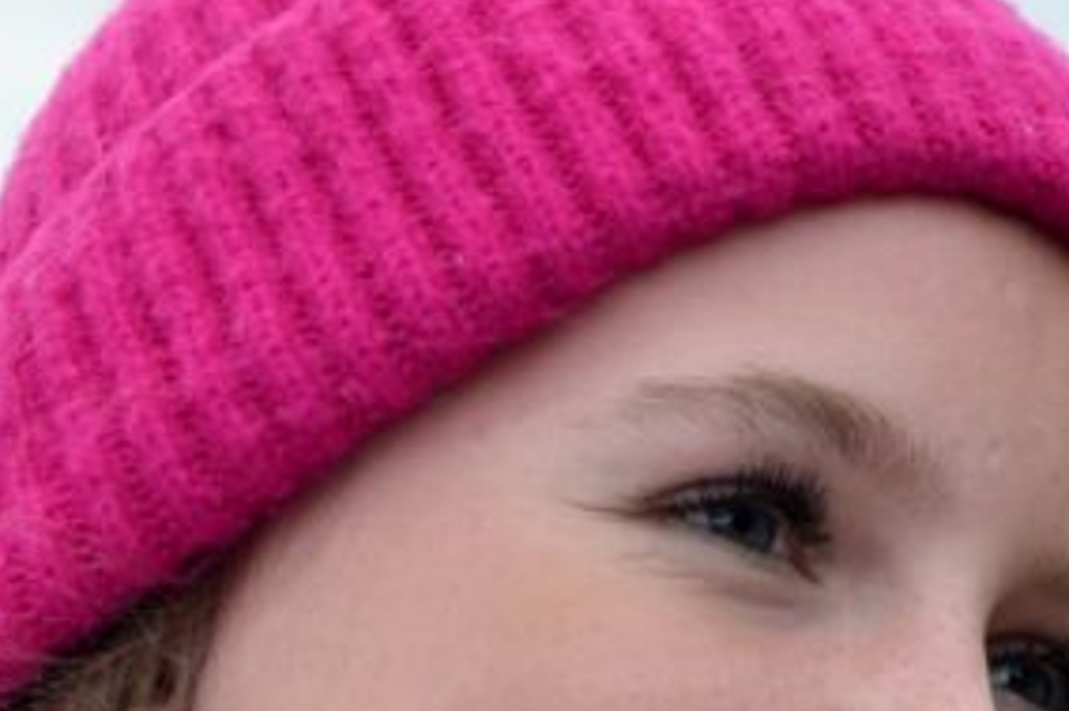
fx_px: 7910
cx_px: 1818
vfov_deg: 5.1
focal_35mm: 267
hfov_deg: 7.5
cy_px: 794
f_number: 4
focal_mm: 35
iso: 450
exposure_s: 1/1000
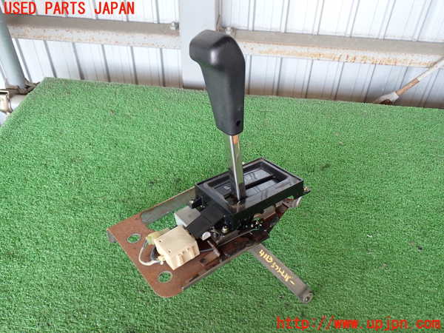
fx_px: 410
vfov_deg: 44.2
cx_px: 222
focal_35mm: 32
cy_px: 166
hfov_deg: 56.8
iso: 200
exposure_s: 1/60
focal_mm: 5.79
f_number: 2.4
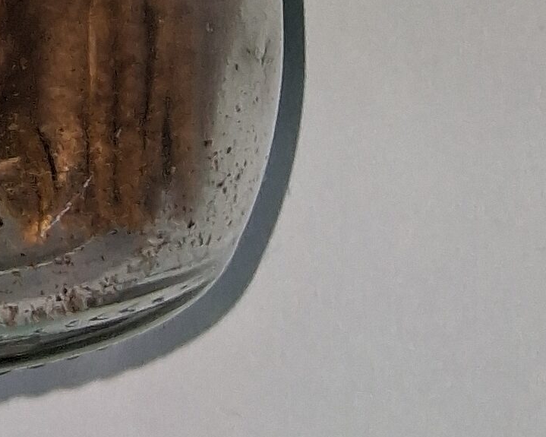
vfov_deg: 8.6
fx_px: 2327
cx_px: -84
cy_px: -962
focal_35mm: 144
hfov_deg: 13.1
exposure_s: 1/120
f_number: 1.8
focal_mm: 3.98
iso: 64
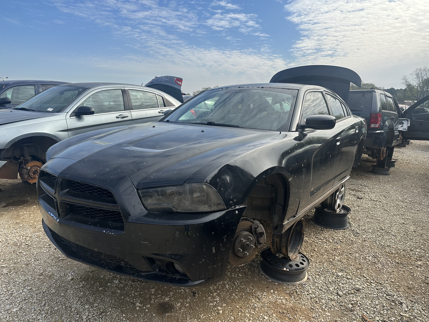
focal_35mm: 24
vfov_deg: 56.8
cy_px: 161
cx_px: 214
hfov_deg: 71.6
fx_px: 297
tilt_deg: -10.0
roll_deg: -1.6
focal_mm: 6.86
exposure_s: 1/3356
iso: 80
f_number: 1.78
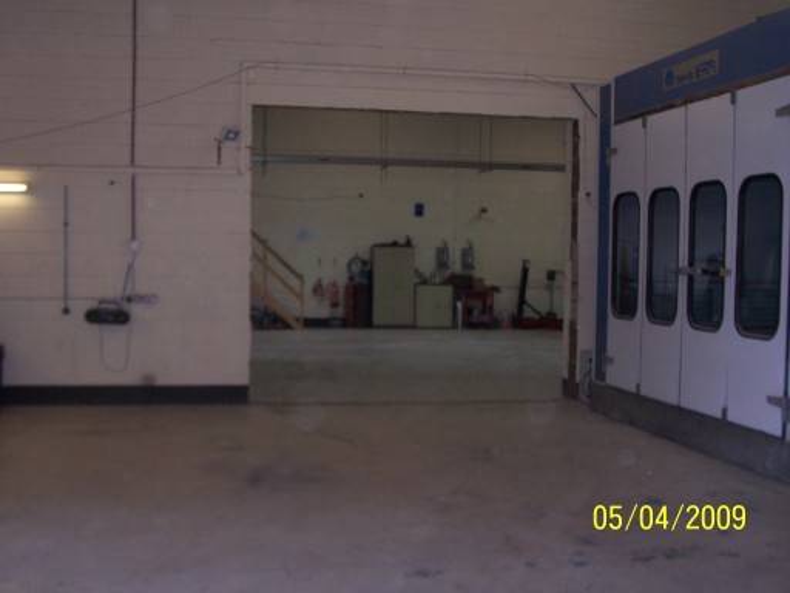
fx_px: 959
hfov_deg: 44.8
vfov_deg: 34.3
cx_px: 395
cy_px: 296
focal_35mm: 42
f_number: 3
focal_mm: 7
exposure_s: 1/60
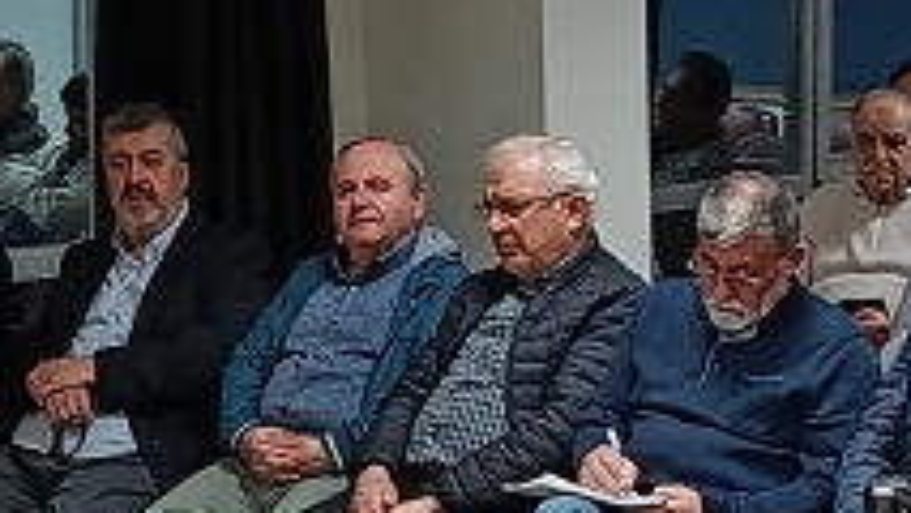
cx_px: 475
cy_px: 522
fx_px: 3456
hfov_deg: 15.0
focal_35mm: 143
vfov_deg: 8.4
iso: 1000
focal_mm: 5.24
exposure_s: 1/50
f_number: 1.7
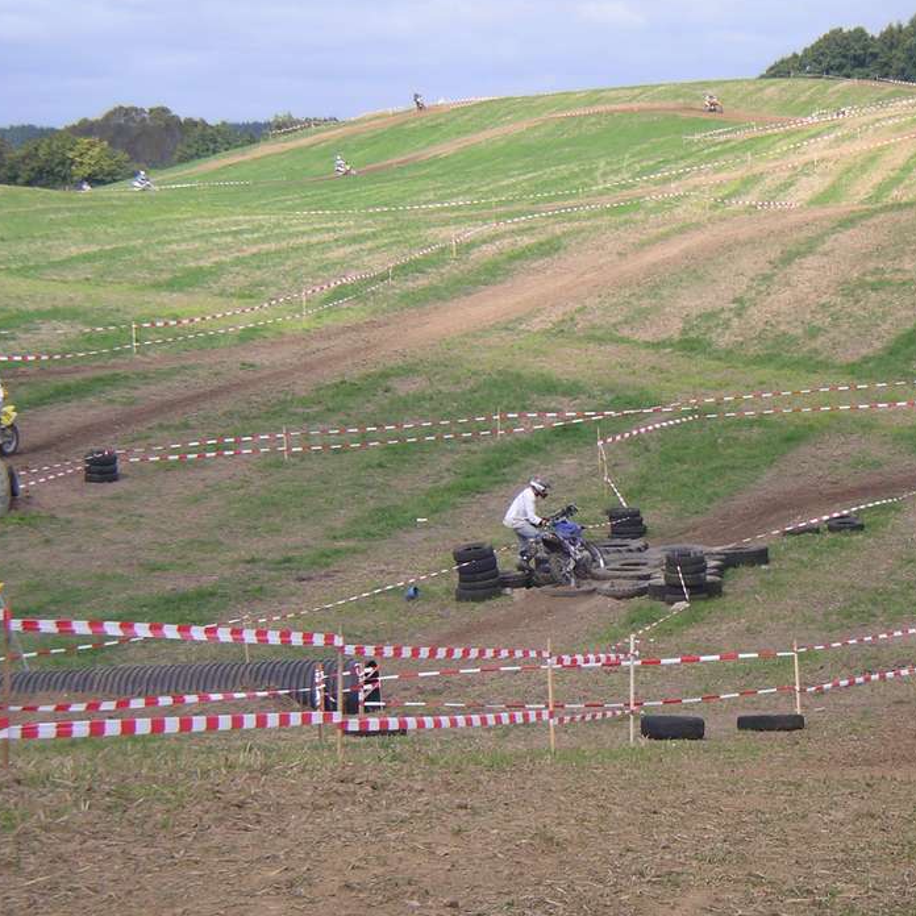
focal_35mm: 132
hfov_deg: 13.2
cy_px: 463
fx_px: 3952
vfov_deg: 13.2
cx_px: 561
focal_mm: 16
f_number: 3.9
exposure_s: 1/320
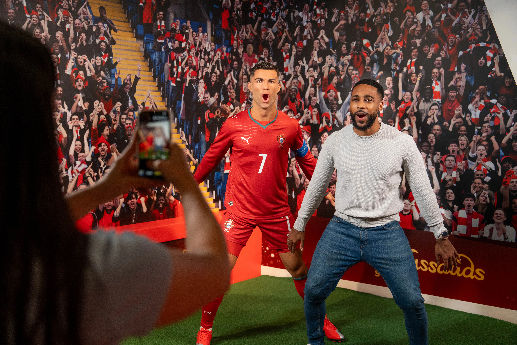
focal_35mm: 42
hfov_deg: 46.4
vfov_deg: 31.9
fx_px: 603
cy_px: 172
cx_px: 258
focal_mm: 42
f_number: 2.8
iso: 800
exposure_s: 1/125
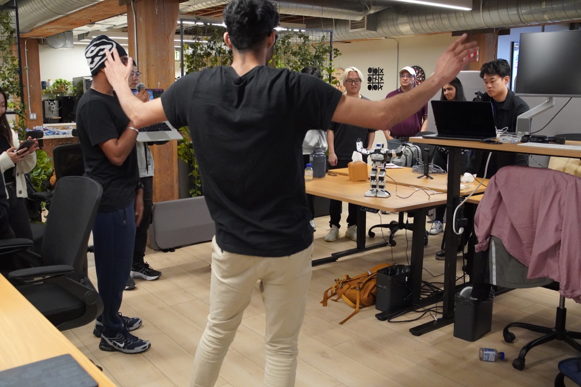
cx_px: 290
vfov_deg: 38.4
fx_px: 557
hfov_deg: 55.1
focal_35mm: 34
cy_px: 194
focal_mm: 23
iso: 4000
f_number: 4
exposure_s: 1/160
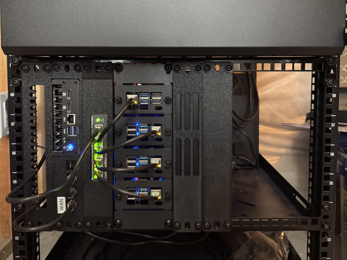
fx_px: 241
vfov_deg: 56.8
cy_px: 130
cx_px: 174
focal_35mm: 24
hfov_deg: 71.6
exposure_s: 1/30
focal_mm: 6.8
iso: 800
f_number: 1.8
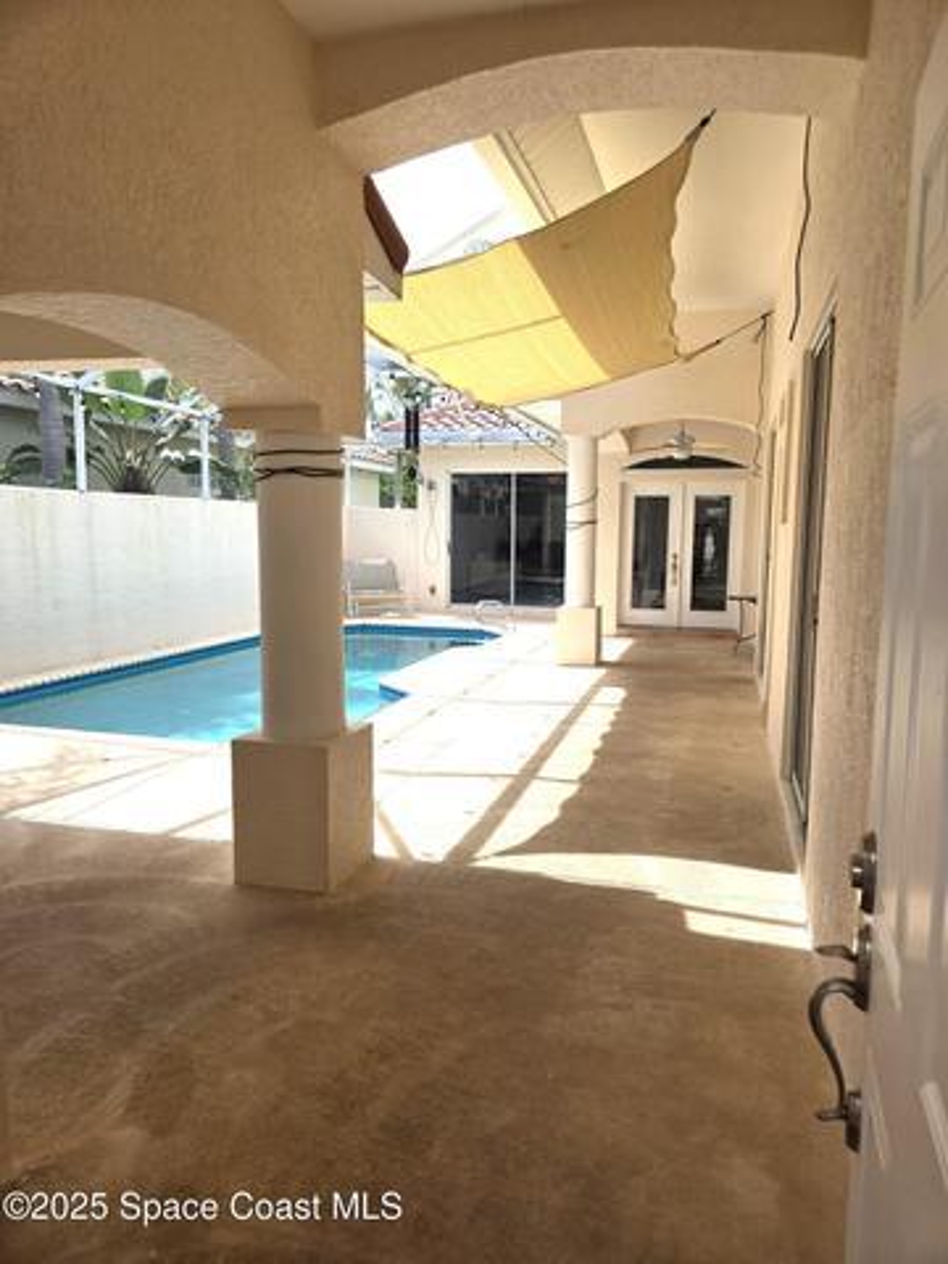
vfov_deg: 73.9
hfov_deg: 58.9
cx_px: 474
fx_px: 840
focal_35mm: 23
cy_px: 632
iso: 25
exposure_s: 1/814
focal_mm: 5.4
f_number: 1.8
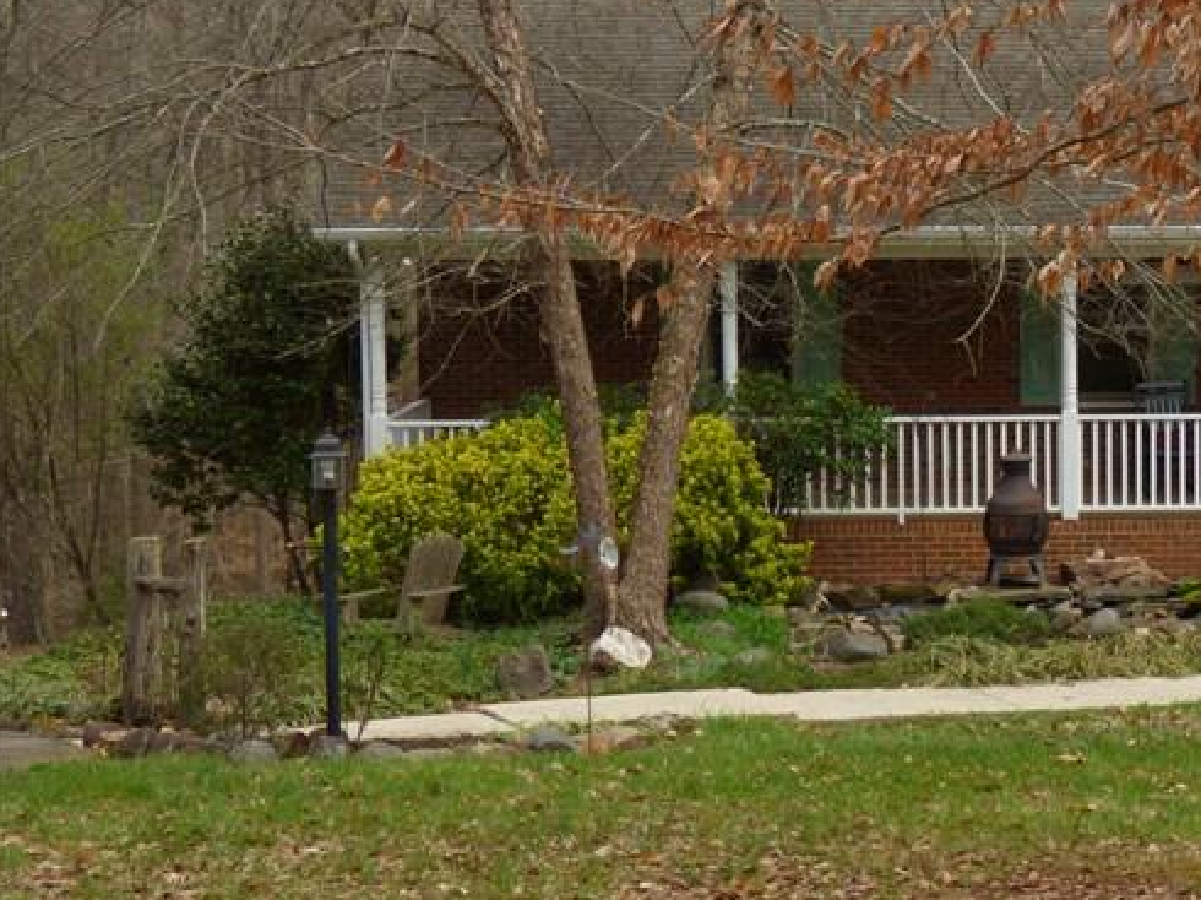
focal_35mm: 92
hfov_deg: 20.5
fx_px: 3190
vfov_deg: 16.0
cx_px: 1245
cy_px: 459
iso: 100
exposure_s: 1/400
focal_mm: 7.79
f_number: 3.7
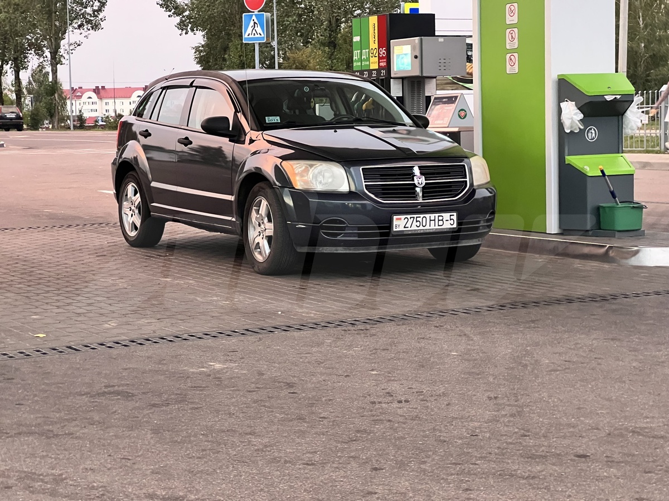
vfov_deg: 19.1
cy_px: 250
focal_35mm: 77
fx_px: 1488
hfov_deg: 25.3
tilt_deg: -5.0
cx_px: 334
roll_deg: +1.3
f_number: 2.8
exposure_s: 1/41
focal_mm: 9
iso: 800
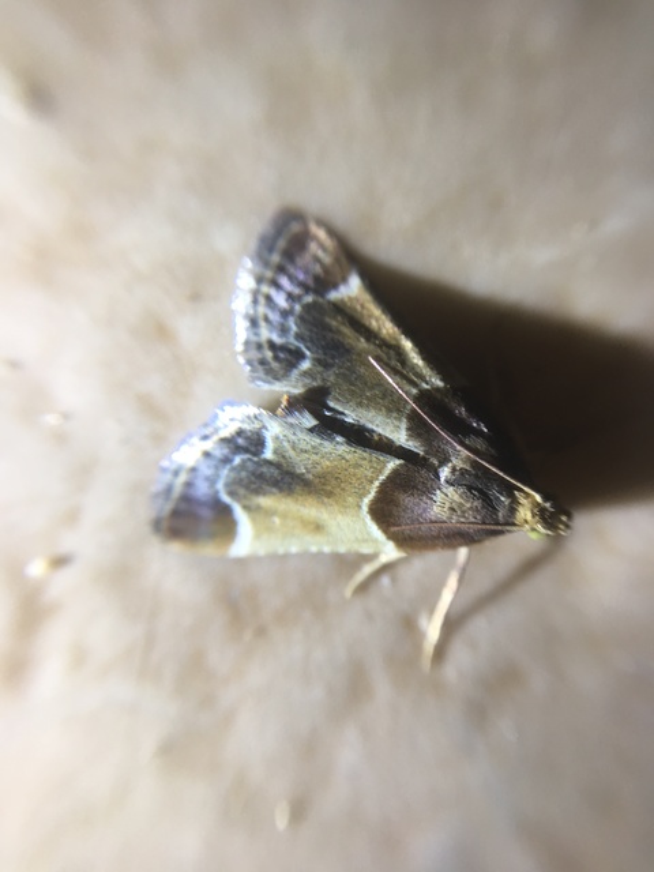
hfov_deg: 48.2
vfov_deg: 61.7
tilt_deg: -87.9
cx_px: 327
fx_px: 731
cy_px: 436
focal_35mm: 29
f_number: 2.2
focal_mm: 4.15
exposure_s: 1/100
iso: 32
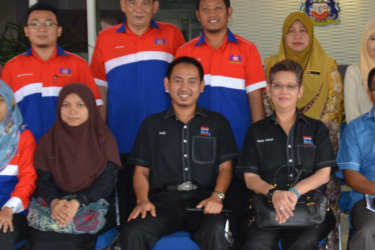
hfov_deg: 20.8
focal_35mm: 95
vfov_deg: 14.4
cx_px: 361
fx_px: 992
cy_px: 113
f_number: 3.8
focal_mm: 25
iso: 400
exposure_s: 1/100
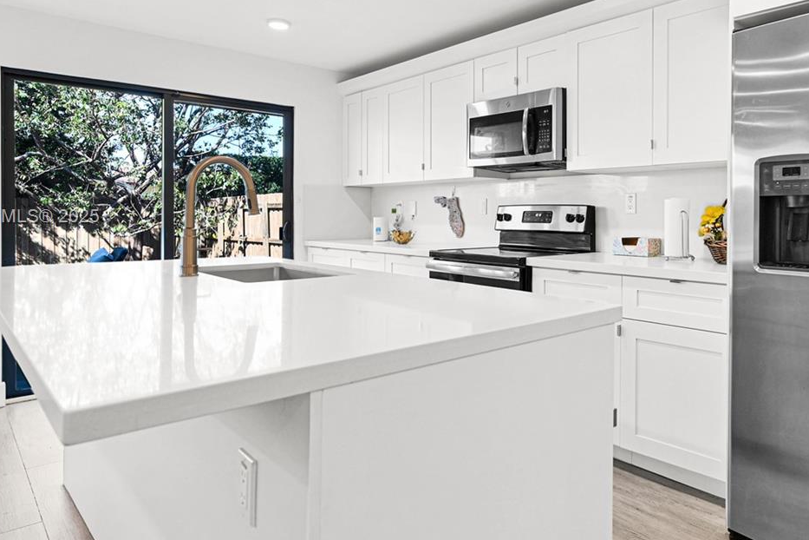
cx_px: 516
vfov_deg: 52.8
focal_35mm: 24
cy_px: 218
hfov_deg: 72.3
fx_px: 539
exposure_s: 1/30
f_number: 4
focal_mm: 14
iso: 100
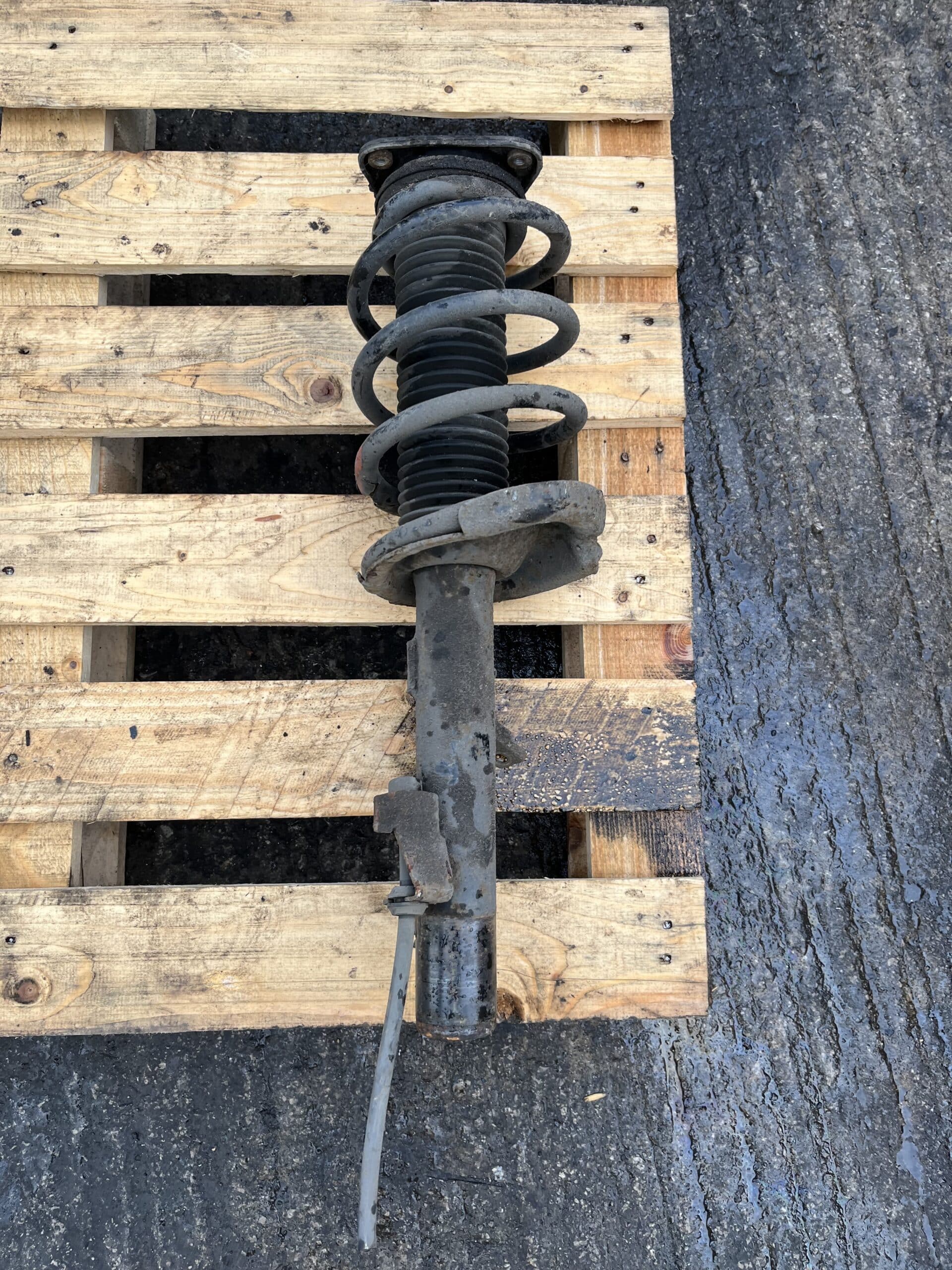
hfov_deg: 53.1
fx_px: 953
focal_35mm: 26
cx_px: 476
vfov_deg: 67.3
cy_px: 635
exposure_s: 1/122
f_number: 1.6
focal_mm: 5.1
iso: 40
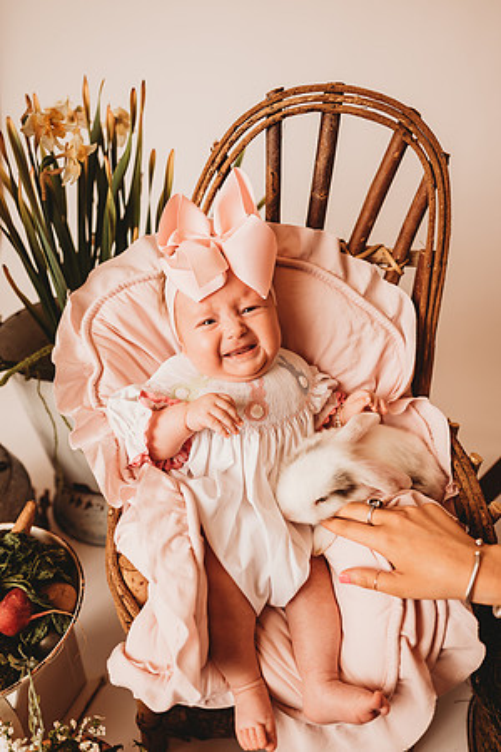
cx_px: 250
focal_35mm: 24
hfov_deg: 53.1
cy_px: 376
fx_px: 501
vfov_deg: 73.7
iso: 100
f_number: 2.5
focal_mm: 24
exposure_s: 1/160
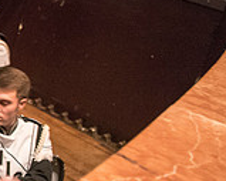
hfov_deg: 19.3
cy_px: 96
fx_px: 548
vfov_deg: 18.7
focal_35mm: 82
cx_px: -142
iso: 4000
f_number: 2.8
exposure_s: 1/25
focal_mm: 24
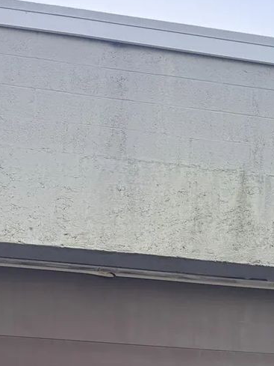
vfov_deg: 25.8
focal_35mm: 67
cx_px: 271
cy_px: 443
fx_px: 707
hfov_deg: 21.2
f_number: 1.78
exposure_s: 1/144
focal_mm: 6.76
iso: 64
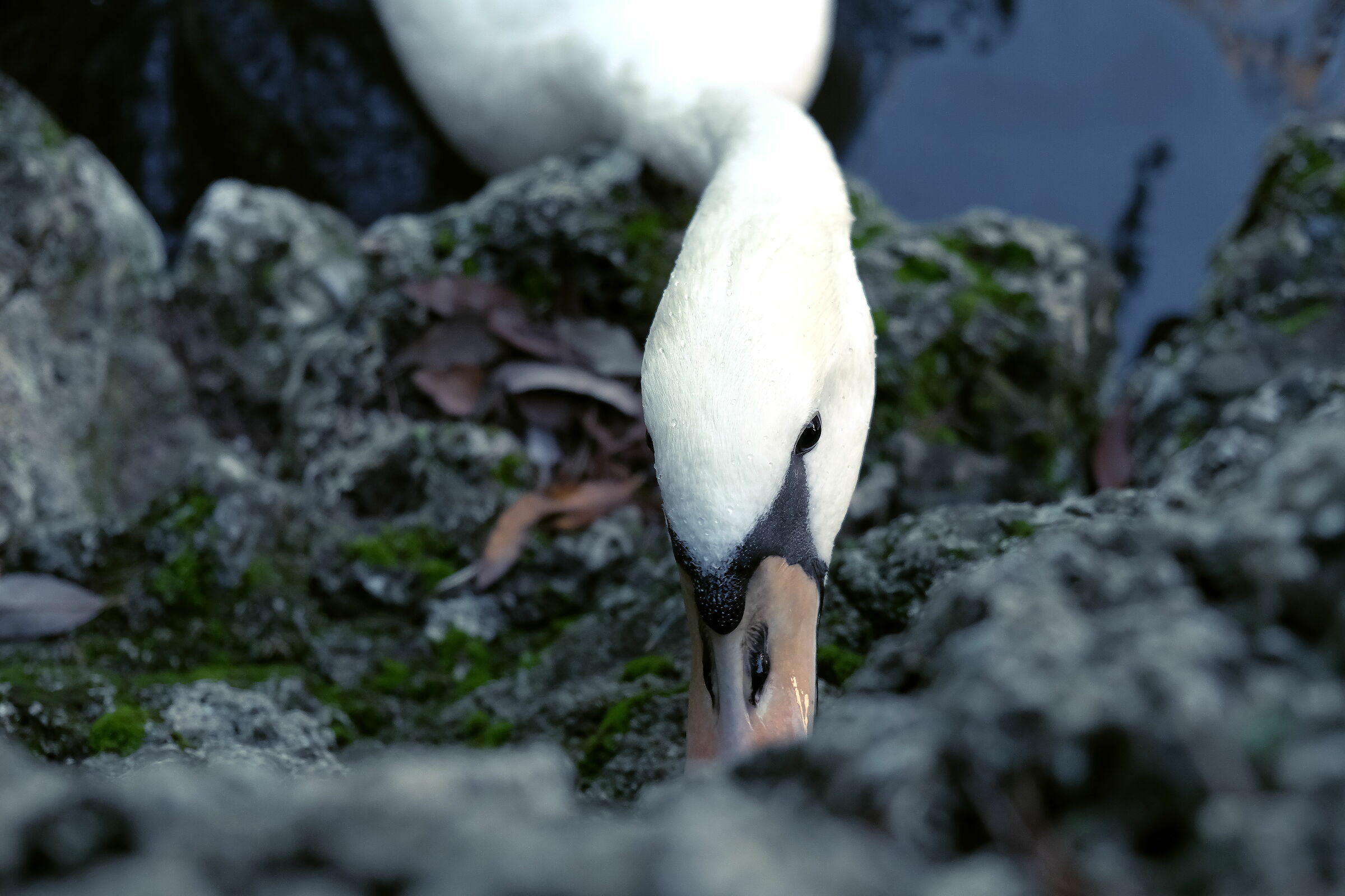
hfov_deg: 43.6
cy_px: 448
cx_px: 672
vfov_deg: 29.9
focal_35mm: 45
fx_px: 1681
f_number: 3.6
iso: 1600
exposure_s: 1/320
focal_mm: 30.2
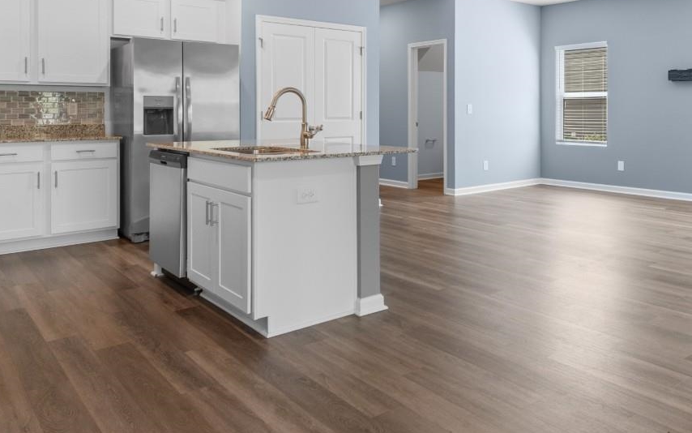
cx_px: 454
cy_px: 101
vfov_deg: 41.7
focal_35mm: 29
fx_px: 547
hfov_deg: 63.2
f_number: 4.5
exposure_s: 1
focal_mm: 10
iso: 100
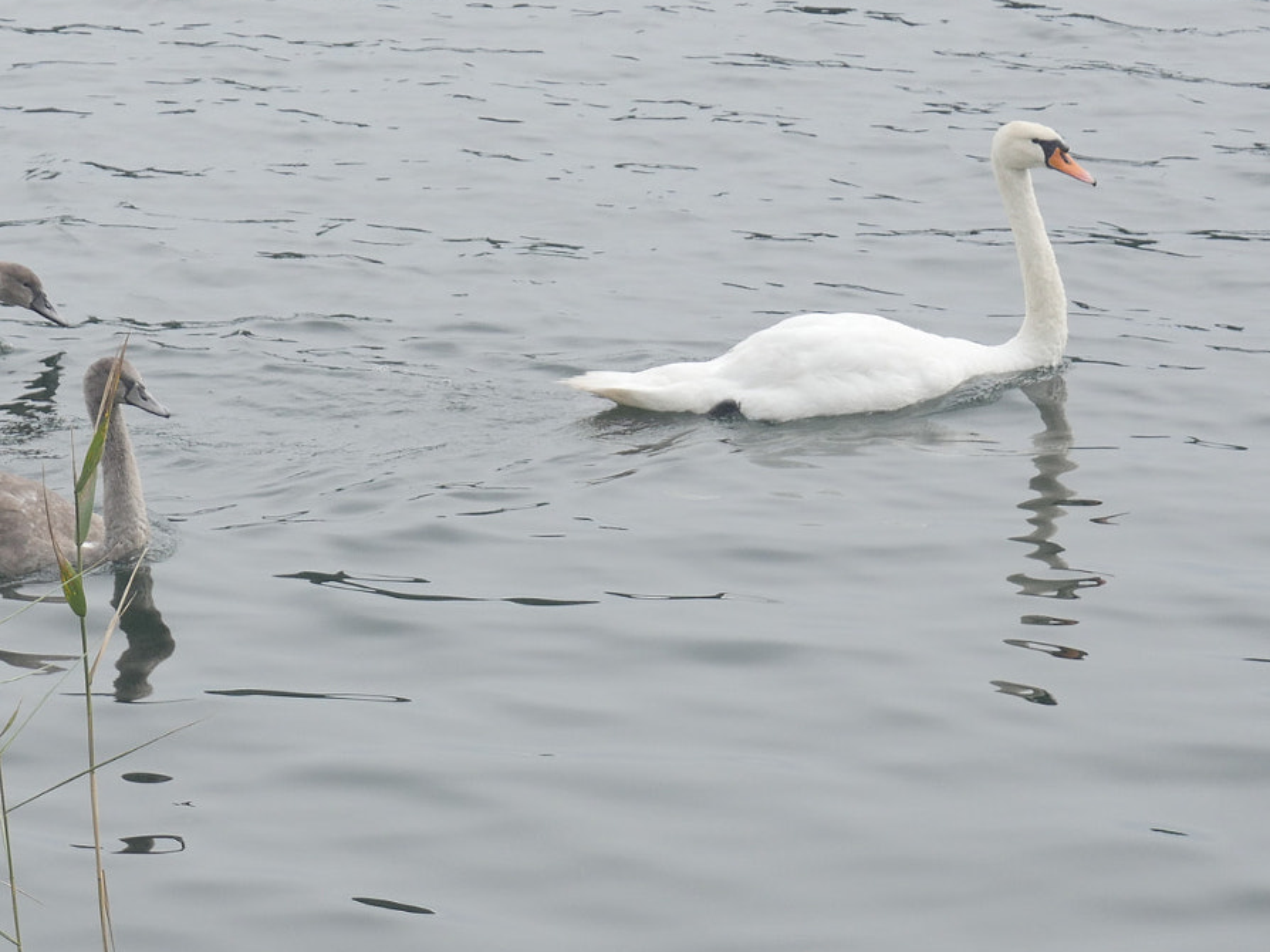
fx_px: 6565
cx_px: 375
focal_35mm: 179
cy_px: 297
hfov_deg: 11.0
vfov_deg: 8.3
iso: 500
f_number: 6.3
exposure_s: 1/640
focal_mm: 50
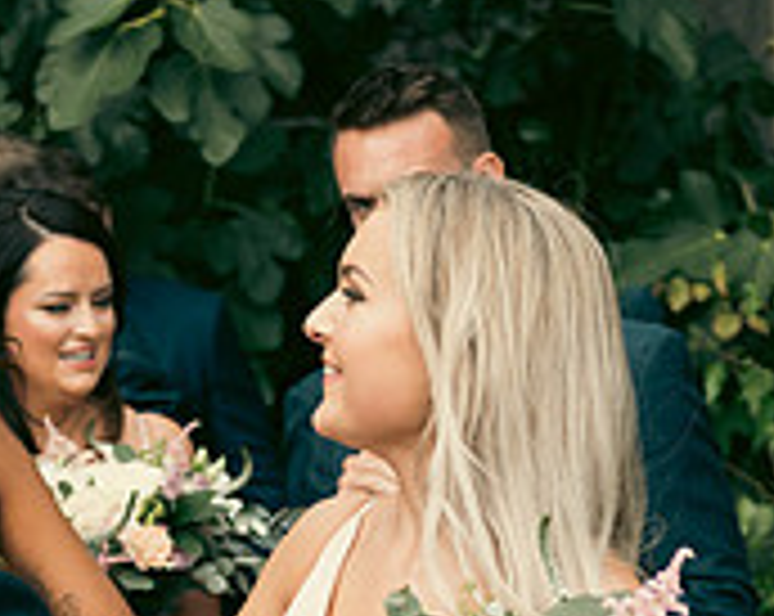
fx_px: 3773
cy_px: 663
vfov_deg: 9.3
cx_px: 392
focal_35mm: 165
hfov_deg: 11.7
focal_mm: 52
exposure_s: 1/800
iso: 100
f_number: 3.5
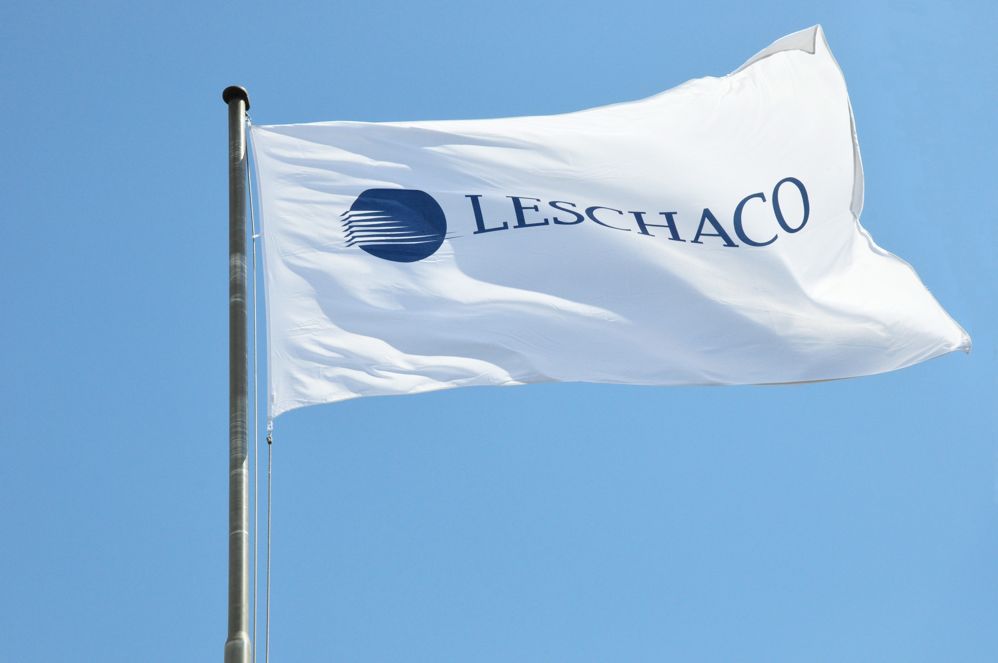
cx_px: 499
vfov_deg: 18.1
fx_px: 2077
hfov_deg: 27.0
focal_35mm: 75
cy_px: 332
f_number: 16
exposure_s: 1/1000
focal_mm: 50
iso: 1000
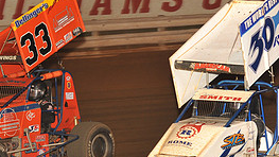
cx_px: 25
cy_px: 106
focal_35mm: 185
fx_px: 1369
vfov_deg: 6.6
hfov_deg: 11.6
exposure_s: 1/320
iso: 1000
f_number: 6.3
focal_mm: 80
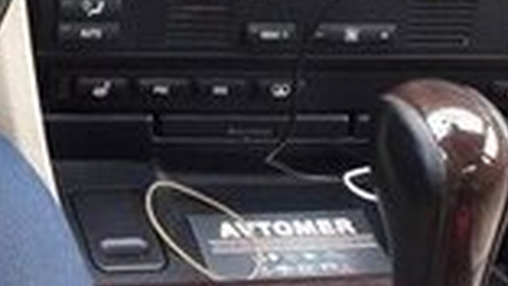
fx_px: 1739
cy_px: -284
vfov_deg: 8.9
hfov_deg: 15.3
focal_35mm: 129
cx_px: -270
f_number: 1.9
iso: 100
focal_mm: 3.7
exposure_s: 1/33
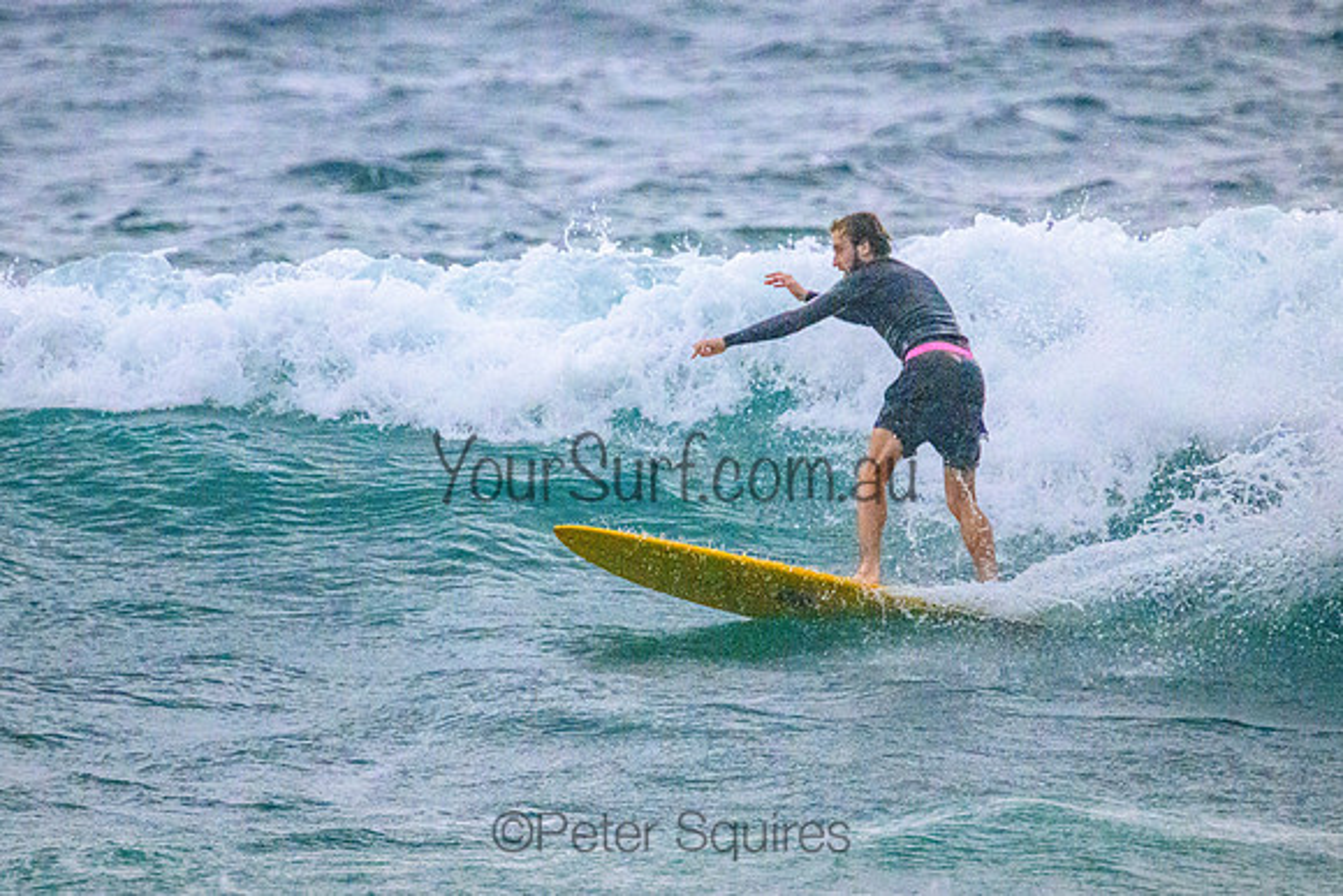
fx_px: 34985
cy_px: 476
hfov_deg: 2.2
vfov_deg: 1.5
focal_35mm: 938
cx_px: 618
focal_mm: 800
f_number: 11
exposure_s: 1/2000
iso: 16000
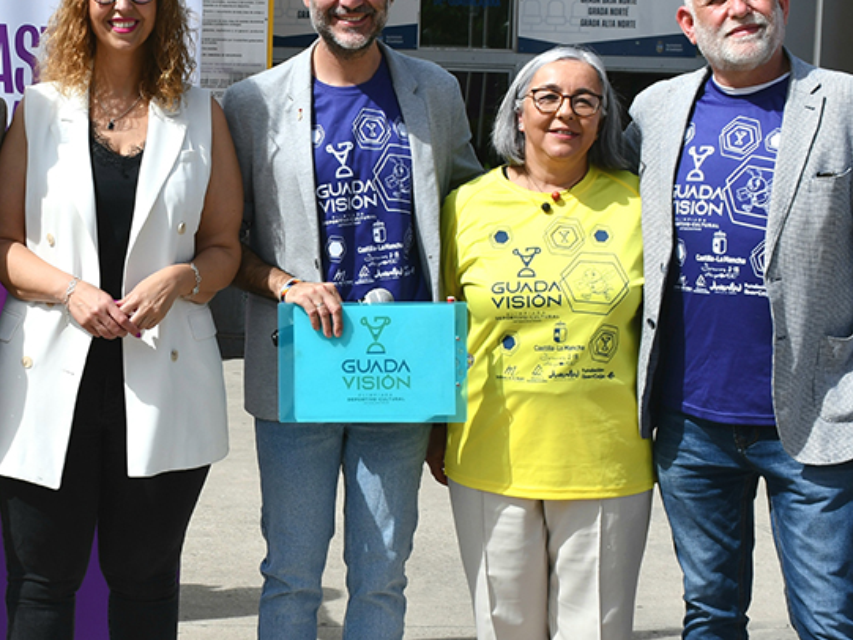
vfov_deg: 19.6
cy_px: 322
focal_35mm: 75
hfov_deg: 25.5
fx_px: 1849
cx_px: 148
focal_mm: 22
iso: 100
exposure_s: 1/250
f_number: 8
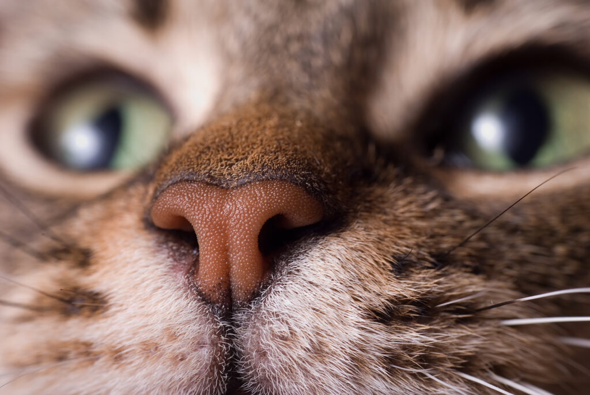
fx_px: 1230
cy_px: 198
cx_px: 295
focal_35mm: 75
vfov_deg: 18.2
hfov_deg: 27.0
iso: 100
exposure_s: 1/160
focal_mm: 50
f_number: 9
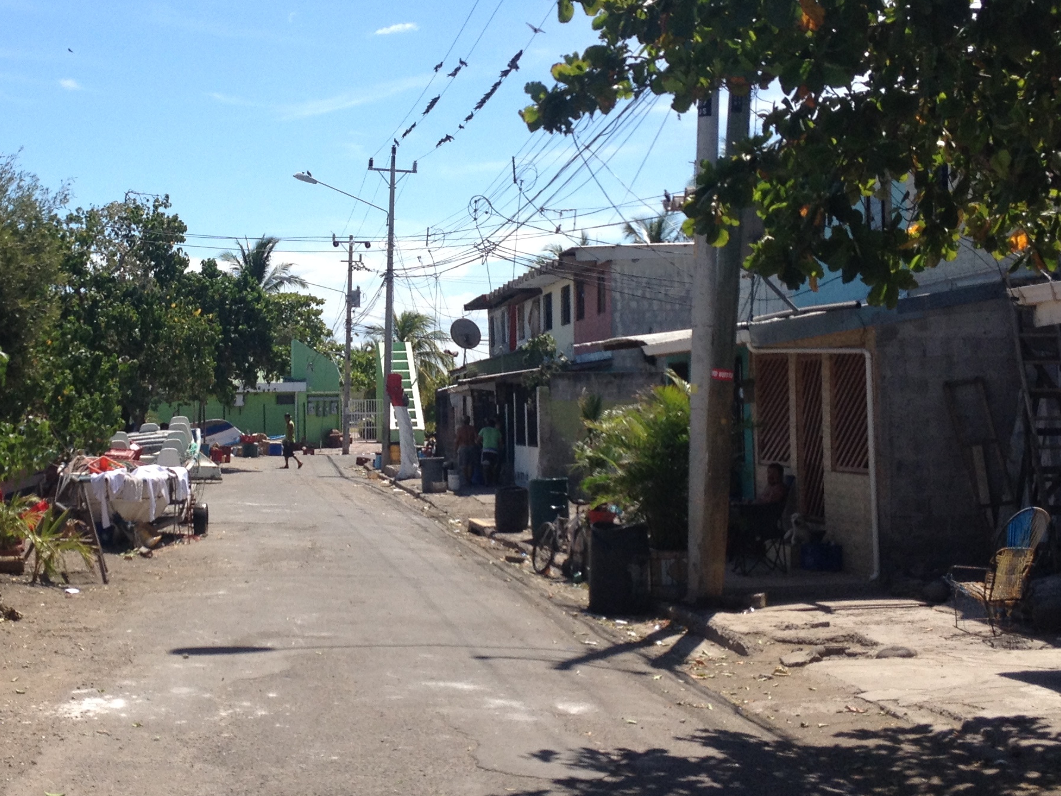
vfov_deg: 22.9
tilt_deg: +1.7
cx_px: 351
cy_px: 322
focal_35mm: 64
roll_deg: +0.5
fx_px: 1962
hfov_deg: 30.0
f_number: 2.4
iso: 50
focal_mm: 4.28
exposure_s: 1/1623
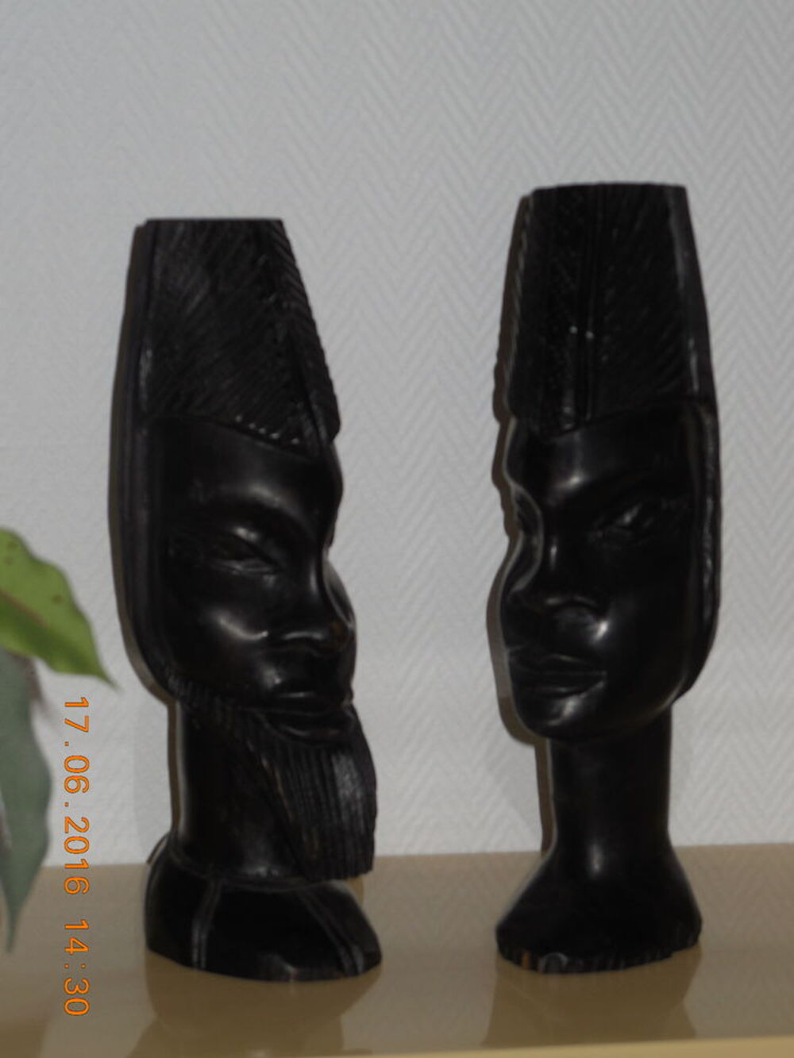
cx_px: 397
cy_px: 529
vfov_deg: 24.1
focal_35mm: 81
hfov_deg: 18.2
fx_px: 2477
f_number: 4.6
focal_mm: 14.5
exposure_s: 1/60
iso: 125
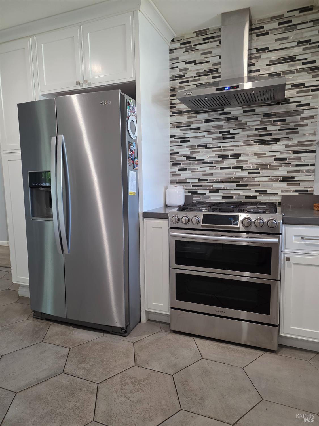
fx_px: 283
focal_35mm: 23
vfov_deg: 73.9
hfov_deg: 58.9
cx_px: 160
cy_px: 213
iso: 400
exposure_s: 1/100
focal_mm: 6.25
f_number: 1.7
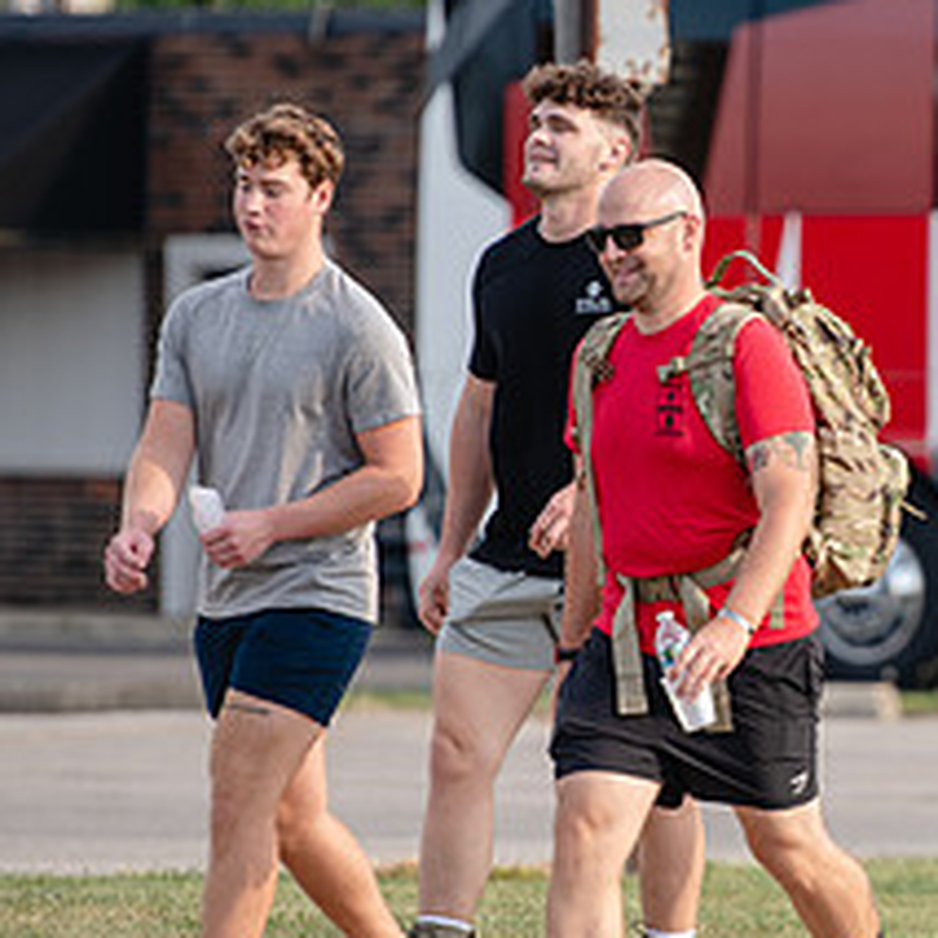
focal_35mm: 462
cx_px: 846
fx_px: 14164
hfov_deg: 3.8
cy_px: 513
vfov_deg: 3.8
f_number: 3.2
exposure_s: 1/500
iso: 80
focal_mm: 200
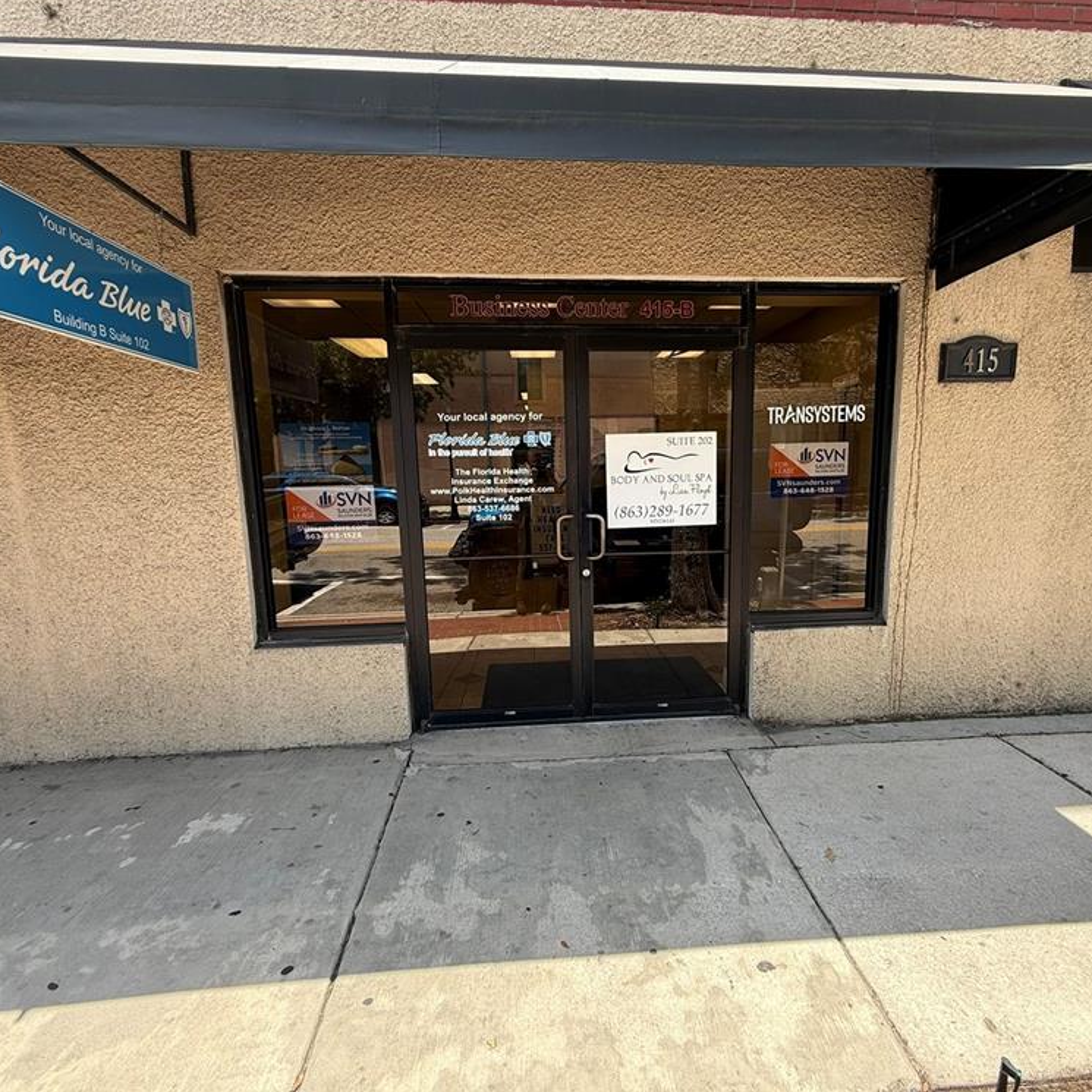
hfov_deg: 83.7
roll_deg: +0.8
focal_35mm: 17
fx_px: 607
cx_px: 598
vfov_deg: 84.0
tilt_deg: -7.8
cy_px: 554
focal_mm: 2.22
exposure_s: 1/200
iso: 50
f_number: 2.2
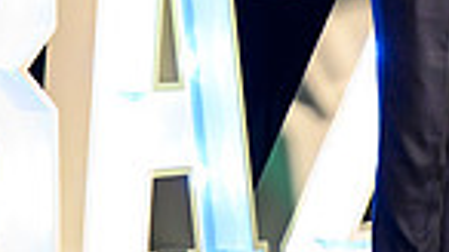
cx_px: 185
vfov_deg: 4.0
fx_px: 3535
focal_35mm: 297
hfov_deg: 7.3
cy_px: -332
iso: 7200
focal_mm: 70
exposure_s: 1/200
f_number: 4
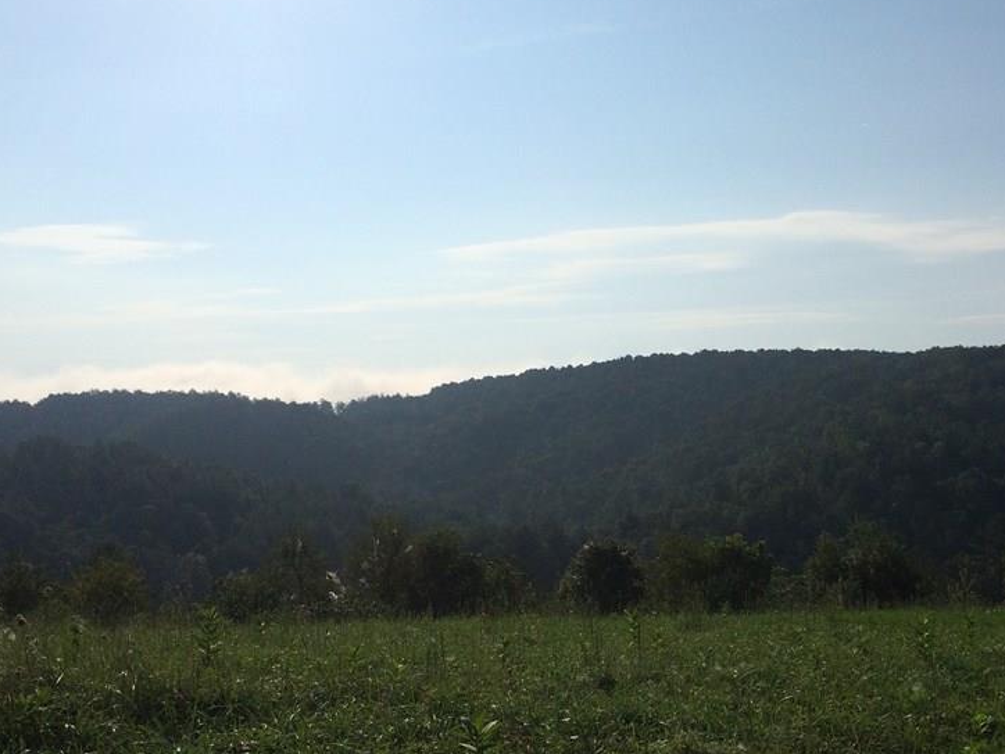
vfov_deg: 34.9
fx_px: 1190
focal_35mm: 41
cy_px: 490
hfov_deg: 45.2
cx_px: 659
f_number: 2.2
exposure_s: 1/13699
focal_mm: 4.15
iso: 40
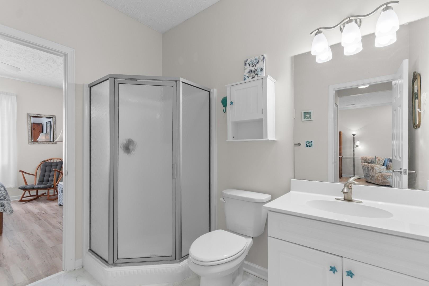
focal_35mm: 15
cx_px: 214
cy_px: 143
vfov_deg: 77.3
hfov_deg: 100.4
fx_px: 179
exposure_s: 1/2
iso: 100
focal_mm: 10
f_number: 4.5
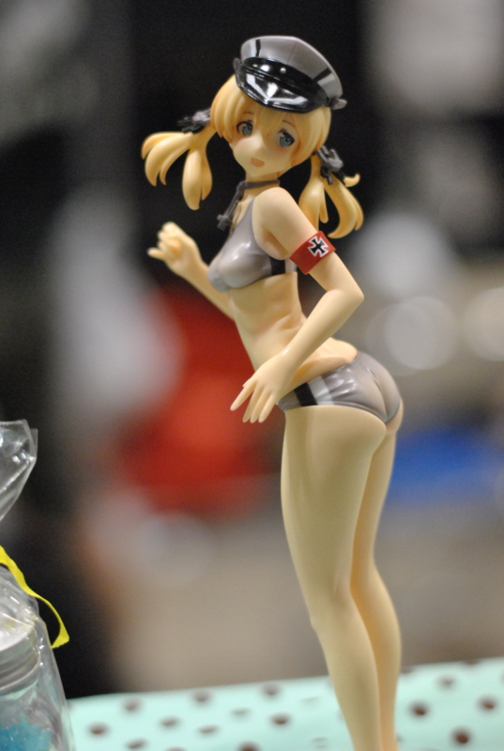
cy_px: 376
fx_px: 1567
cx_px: 252
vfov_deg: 26.9
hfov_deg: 18.3
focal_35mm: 75
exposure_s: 1/160
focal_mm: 50
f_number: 2.2
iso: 1600
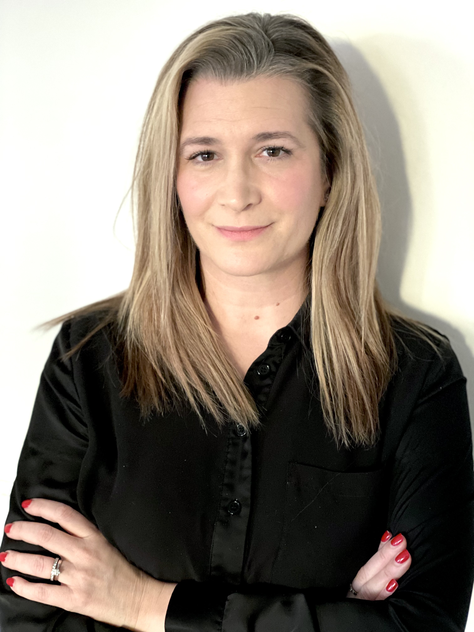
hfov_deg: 28.0
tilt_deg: -13.6
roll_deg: -1.9
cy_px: 316
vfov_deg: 36.8
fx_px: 949
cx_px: 237
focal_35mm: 52
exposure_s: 1/17
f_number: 2
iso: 400
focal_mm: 6
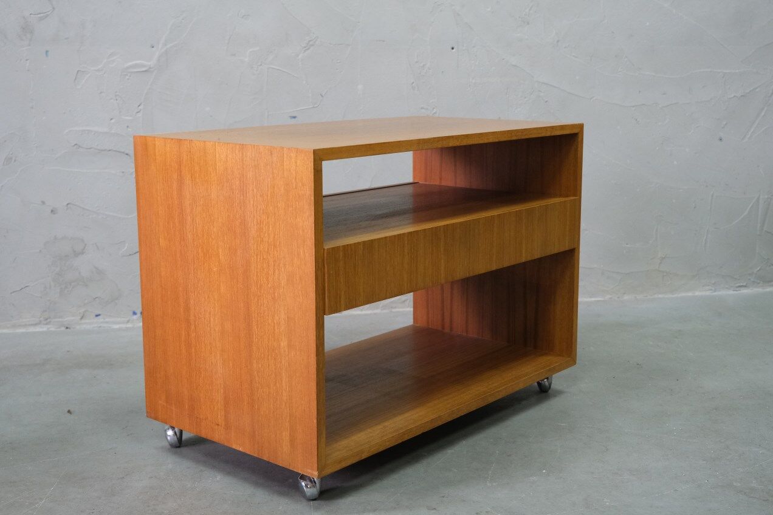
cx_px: 386
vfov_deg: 30.5
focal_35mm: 44
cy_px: 258
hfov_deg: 44.5
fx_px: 945
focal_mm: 29.2
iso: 2500
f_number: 4
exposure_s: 1/42
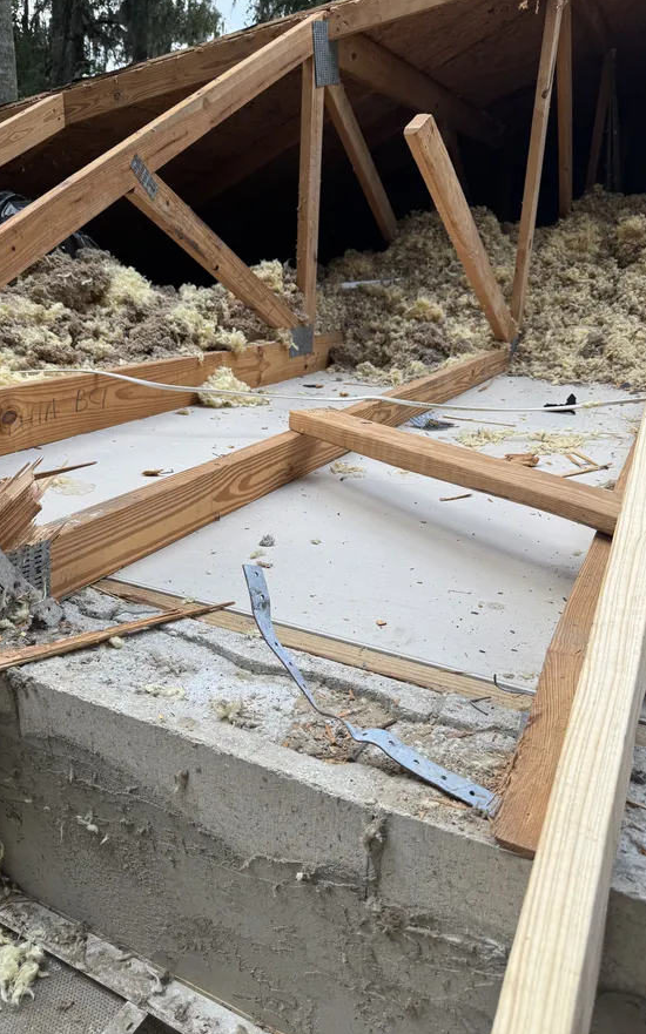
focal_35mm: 26
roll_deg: -0.8
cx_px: 280
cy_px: 514
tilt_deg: -17.9
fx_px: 733
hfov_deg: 47.4
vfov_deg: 70.4
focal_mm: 6.76
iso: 80
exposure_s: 1/842
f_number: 1.78
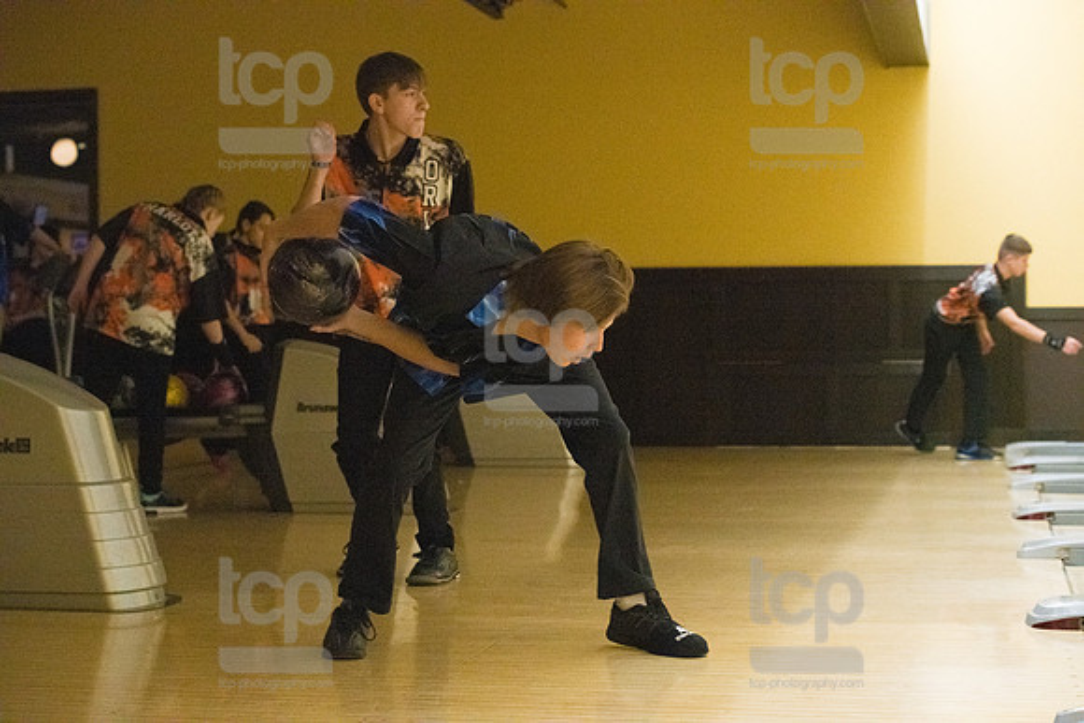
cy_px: 362
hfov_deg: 28.8
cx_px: 542
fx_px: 2108
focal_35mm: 70
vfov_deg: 19.5
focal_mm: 70
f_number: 4.5
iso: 10000
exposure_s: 1/1000
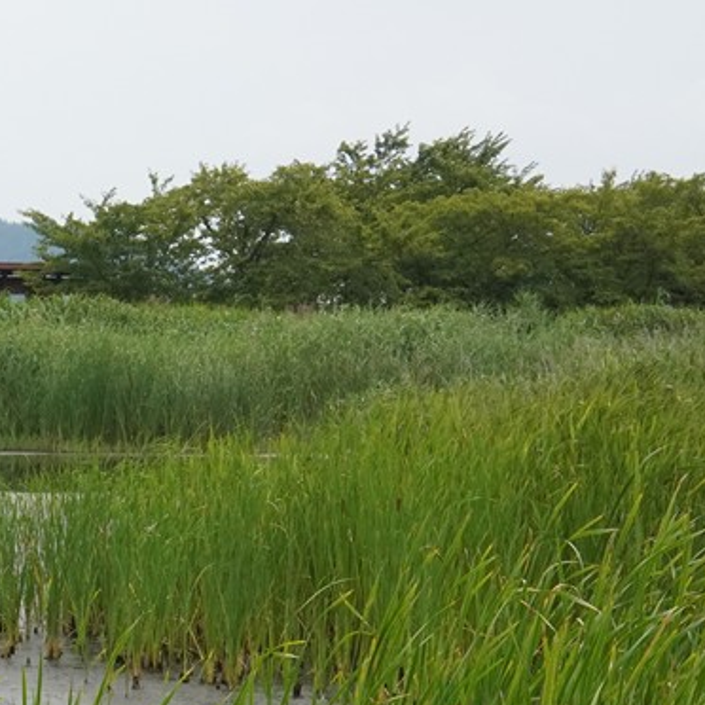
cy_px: 718
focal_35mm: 160
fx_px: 3687
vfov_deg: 10.8
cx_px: -432
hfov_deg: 10.5
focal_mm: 35
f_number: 18
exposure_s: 1/500
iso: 1600
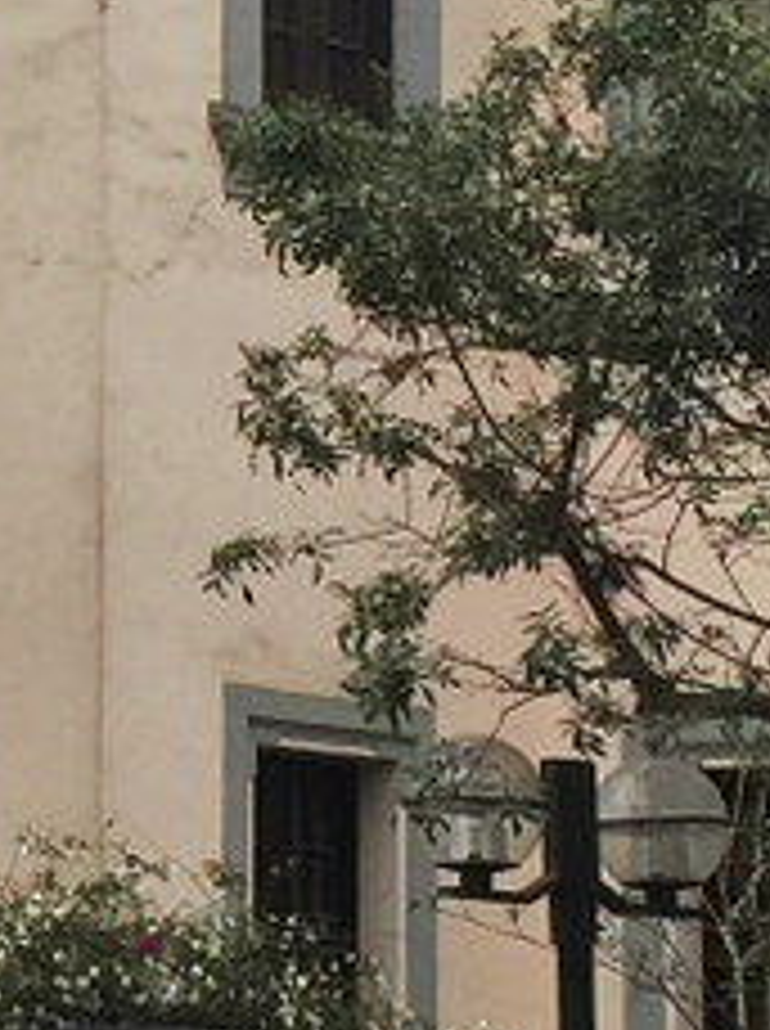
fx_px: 6038
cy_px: 229
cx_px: -878
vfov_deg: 9.7
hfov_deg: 7.0
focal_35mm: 203
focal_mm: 4.15
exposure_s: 1/989
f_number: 2.2
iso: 32
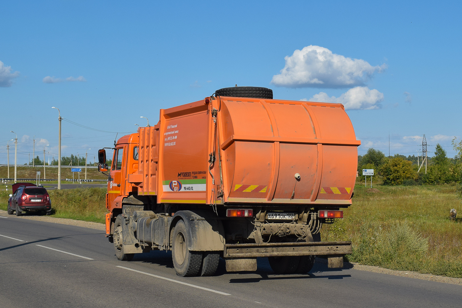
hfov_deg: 36.9
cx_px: 231
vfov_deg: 25.1
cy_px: 154
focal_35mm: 54
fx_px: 693
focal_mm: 36
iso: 200
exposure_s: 1/1000
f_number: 8
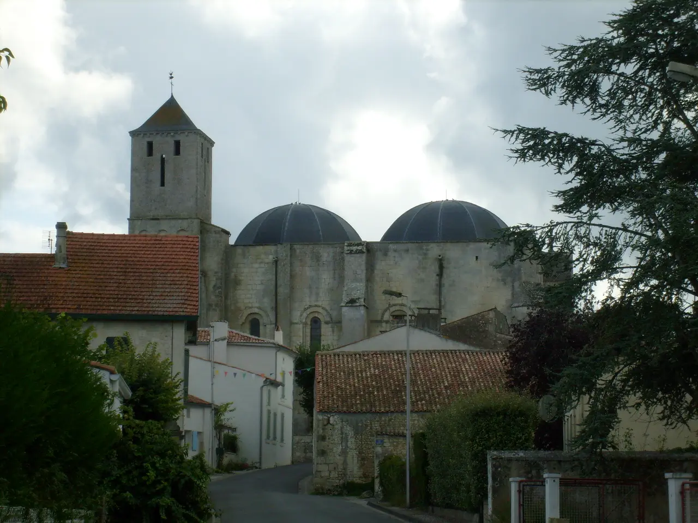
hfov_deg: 18.5
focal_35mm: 106
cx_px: 349
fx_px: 2137
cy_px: 262
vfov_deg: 14.0
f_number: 4.9
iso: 80
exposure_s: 1/500
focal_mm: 17.4
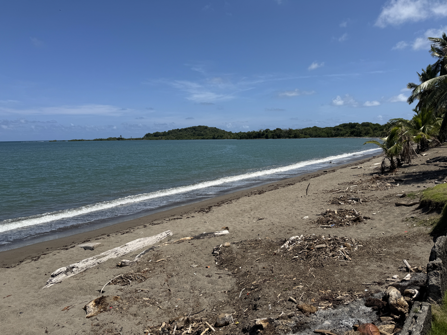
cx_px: 224
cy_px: 168
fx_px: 310
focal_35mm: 24
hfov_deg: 71.6
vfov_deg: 56.8
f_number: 1.78
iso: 80
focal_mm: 6.76
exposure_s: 1/7092
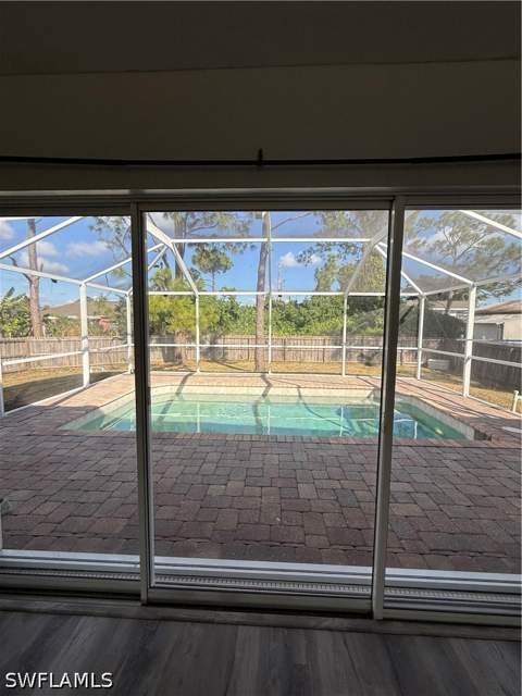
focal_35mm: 14
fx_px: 281
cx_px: 261
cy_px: 348
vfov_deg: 102.1
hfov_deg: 85.7
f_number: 2.2
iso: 50
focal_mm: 2.22
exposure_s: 1/448
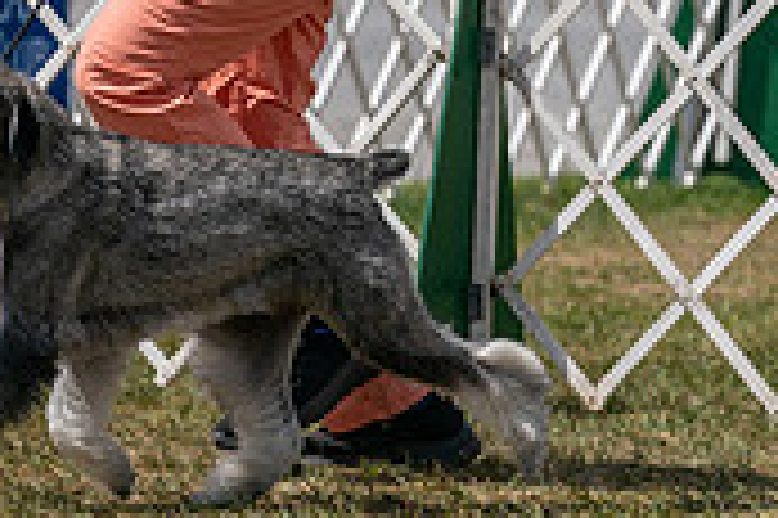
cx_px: 31
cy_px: -11
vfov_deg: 2.3
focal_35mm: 601
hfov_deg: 3.4
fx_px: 12976
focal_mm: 179
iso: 160
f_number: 5
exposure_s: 1/2000
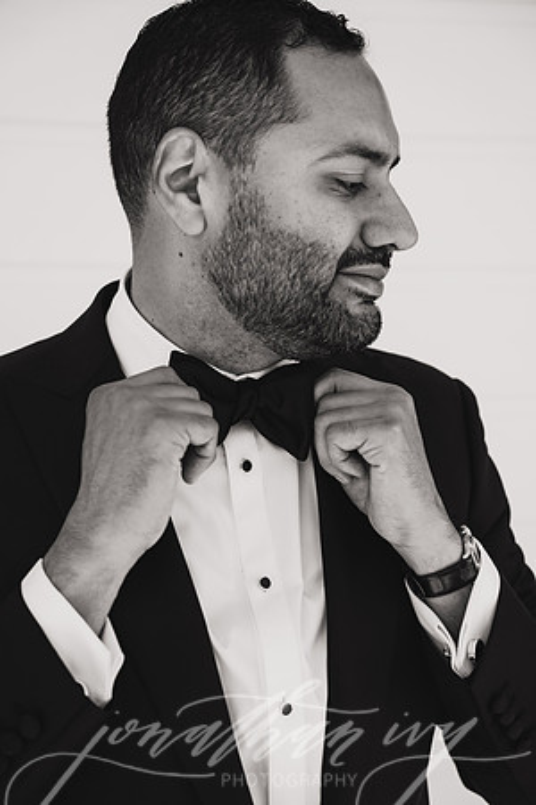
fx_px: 1222
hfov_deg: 24.7
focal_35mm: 55
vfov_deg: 36.4
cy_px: 402
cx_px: 268
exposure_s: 1/250
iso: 100
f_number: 3.5
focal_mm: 54.7
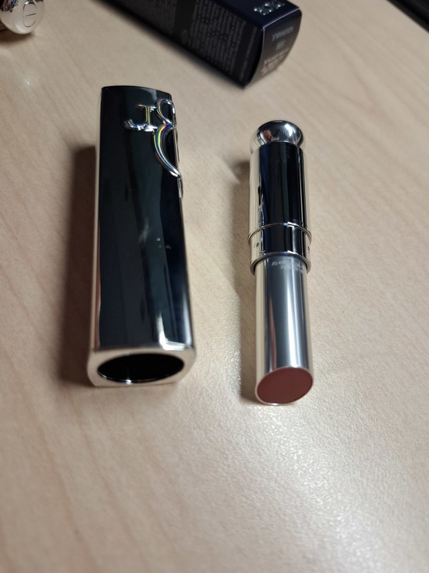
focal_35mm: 24
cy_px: 278
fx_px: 397
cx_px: 213
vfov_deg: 71.6
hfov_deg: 56.8
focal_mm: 5.54
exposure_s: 1/100
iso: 160
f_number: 1.8
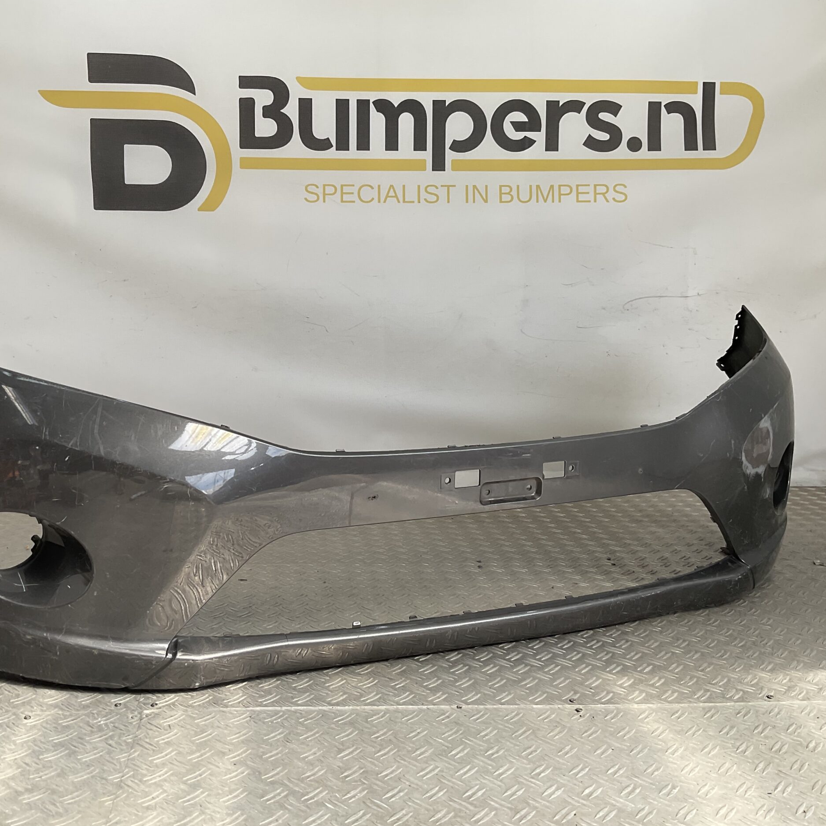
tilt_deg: -6.8
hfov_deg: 47.0
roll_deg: +0.7
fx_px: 945
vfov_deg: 47.2
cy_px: 409
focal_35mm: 35
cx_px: 338
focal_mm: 3
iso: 16
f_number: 1.8
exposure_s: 1/397
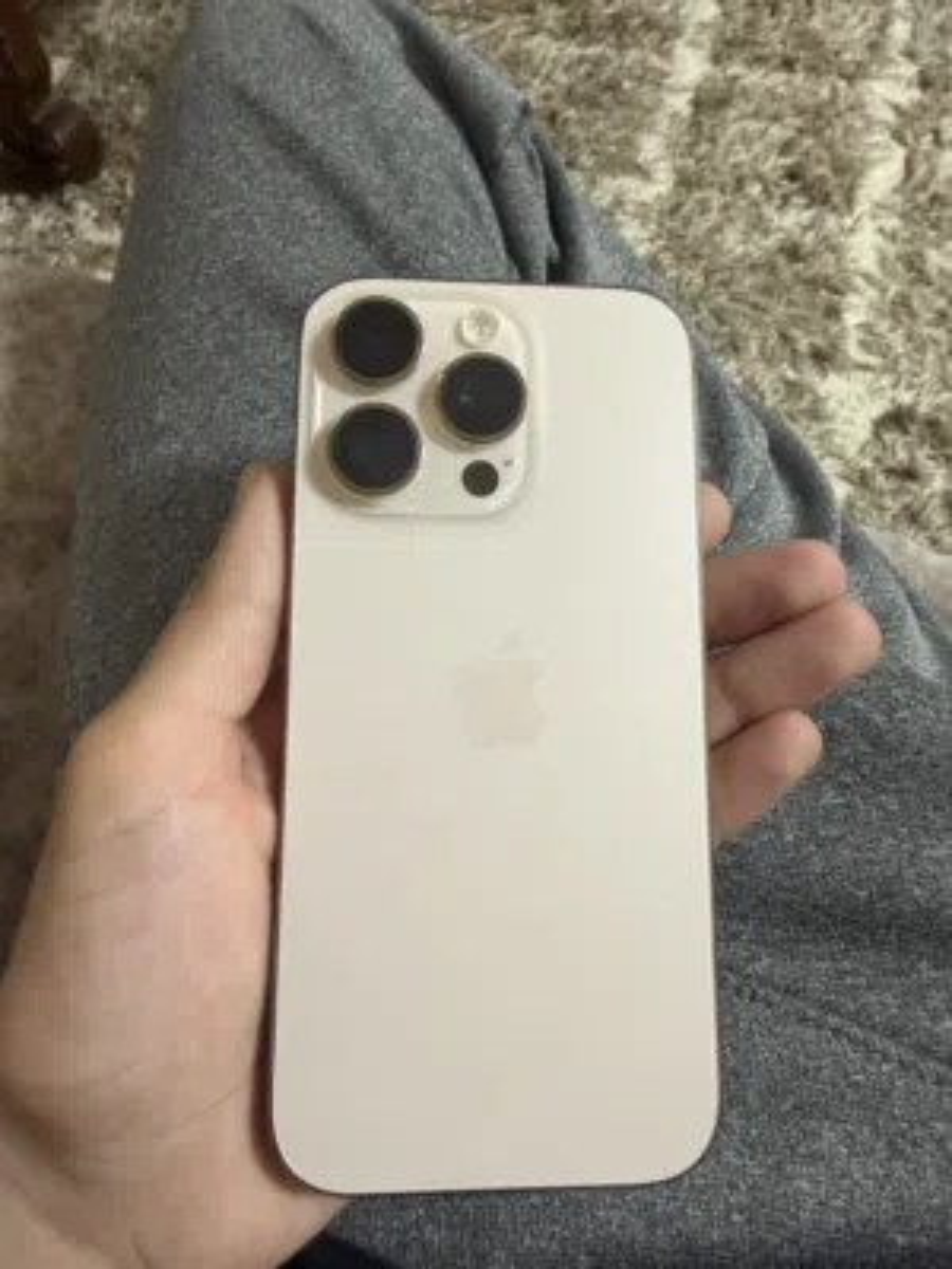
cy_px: 634
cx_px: 476
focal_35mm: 24
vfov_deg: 71.6
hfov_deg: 56.8
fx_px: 880
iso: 400
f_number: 2.2
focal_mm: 2.22
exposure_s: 1/48
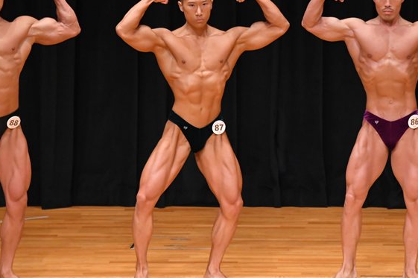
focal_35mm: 394
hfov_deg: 5.2
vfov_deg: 3.5
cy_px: 132
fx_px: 4571
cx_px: 268
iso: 4000
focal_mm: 190
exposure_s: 1/400
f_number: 5.6
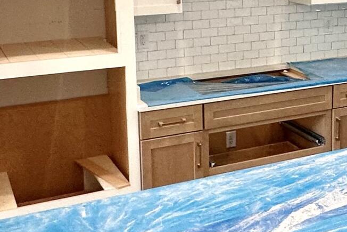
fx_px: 646
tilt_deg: -7.8
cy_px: 34
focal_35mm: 67
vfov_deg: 20.0
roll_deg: -1.7
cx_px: 321
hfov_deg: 28.7
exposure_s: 1/120
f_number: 2.2
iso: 125
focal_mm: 2.22
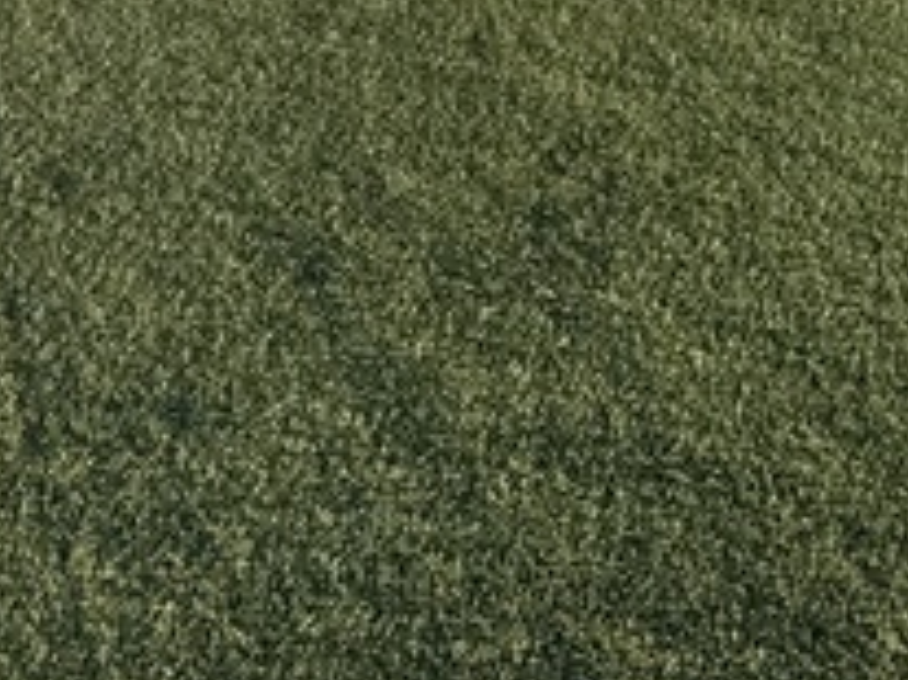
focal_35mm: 119
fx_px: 3120
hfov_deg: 16.1
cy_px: -737
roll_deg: +0.7
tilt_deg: -4.5
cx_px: -57
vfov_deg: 11.1
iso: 80
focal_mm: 6.76
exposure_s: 1/1818
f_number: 1.78
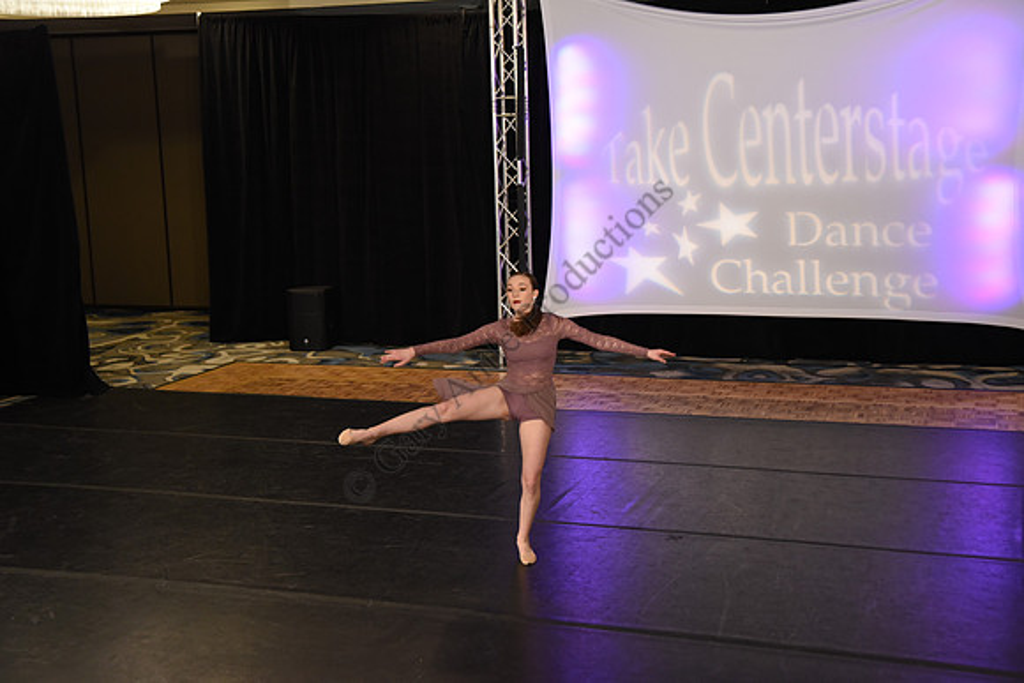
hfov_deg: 41.1
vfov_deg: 28.1
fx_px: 1366
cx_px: 512
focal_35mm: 48
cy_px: 342
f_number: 3.5
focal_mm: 48
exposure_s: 1/400
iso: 2500
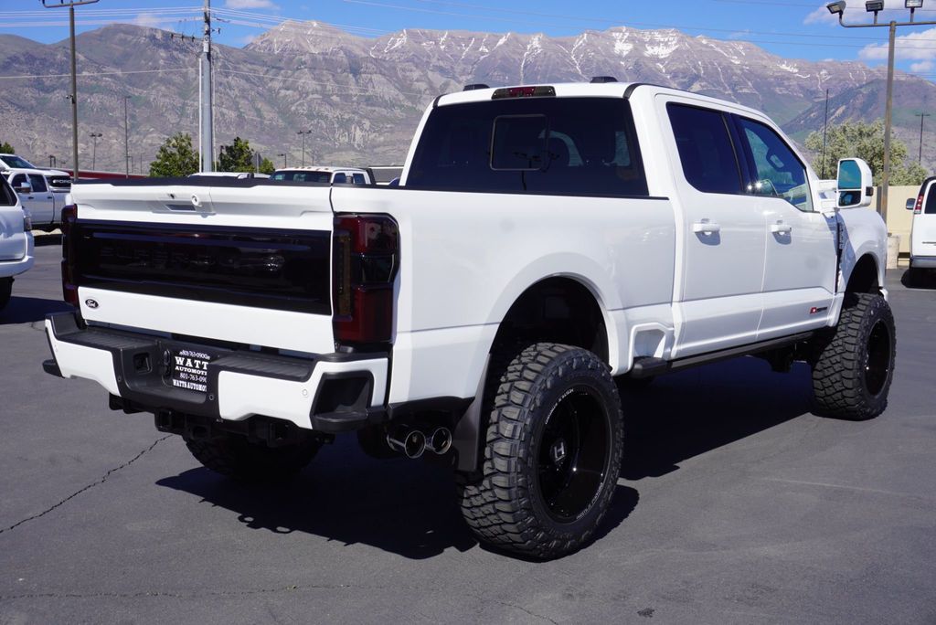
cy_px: 312
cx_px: 468
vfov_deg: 33.1
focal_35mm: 40
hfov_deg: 47.9
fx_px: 1054
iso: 100
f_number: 11
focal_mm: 27
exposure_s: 1/200
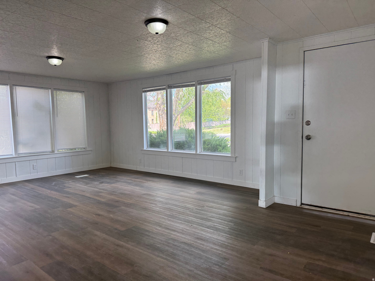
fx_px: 260
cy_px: 140
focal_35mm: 24
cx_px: 188
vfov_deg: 56.8
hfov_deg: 71.6
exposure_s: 1/358
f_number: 1.78
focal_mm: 6.76
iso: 100
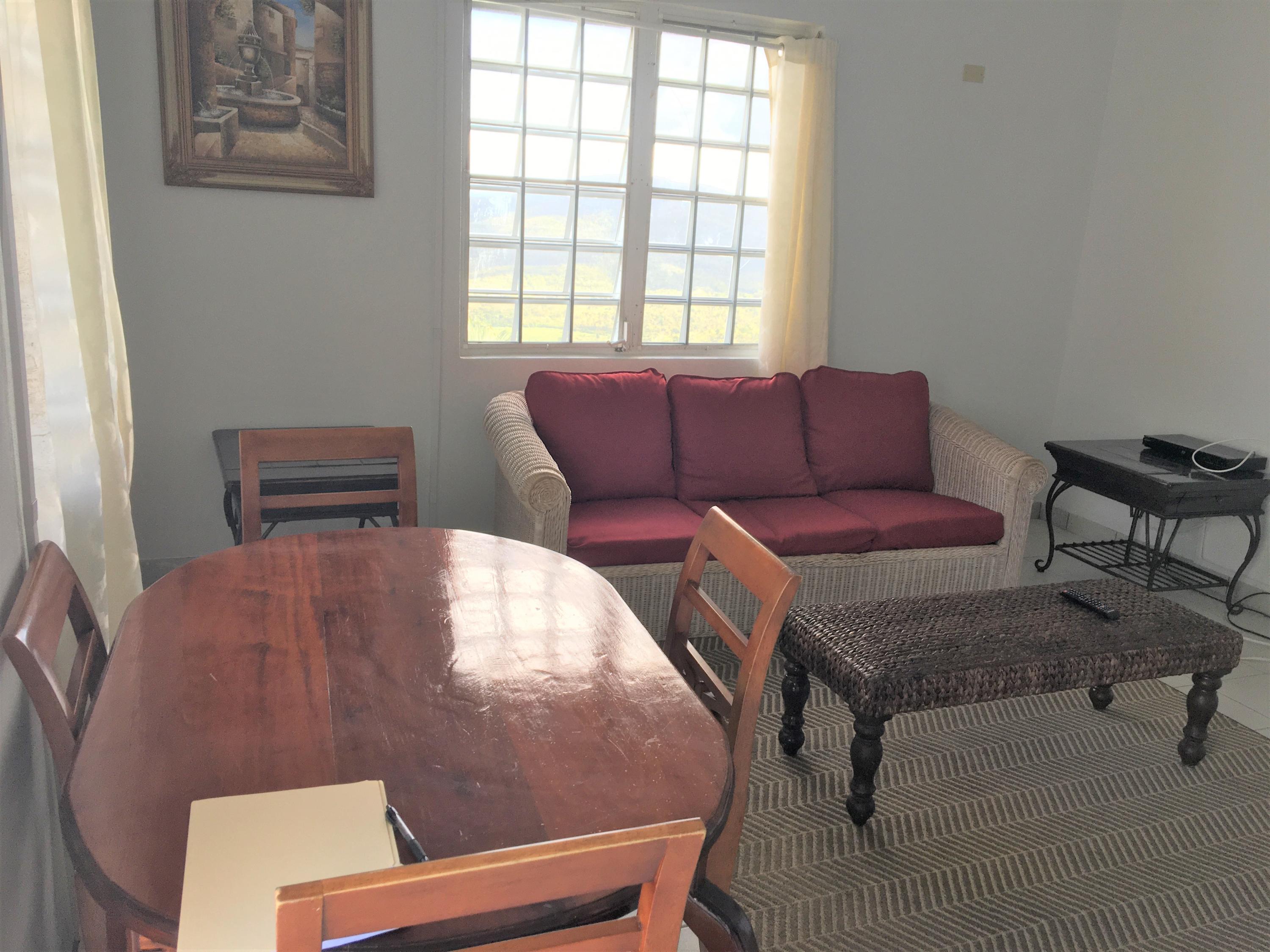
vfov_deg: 48.2
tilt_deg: -13.0
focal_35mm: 29
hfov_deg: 61.7
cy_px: 476
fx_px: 1064
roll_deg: -2.9
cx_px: 635
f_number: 2.2
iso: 32
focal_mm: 4.15
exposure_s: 1/60
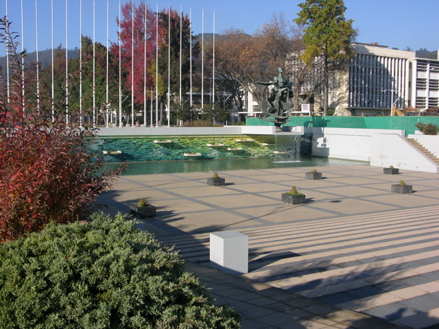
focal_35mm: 42
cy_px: 164
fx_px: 533
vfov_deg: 34.3
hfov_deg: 44.8
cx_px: 220
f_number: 5.8
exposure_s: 1/224
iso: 50
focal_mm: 10.7
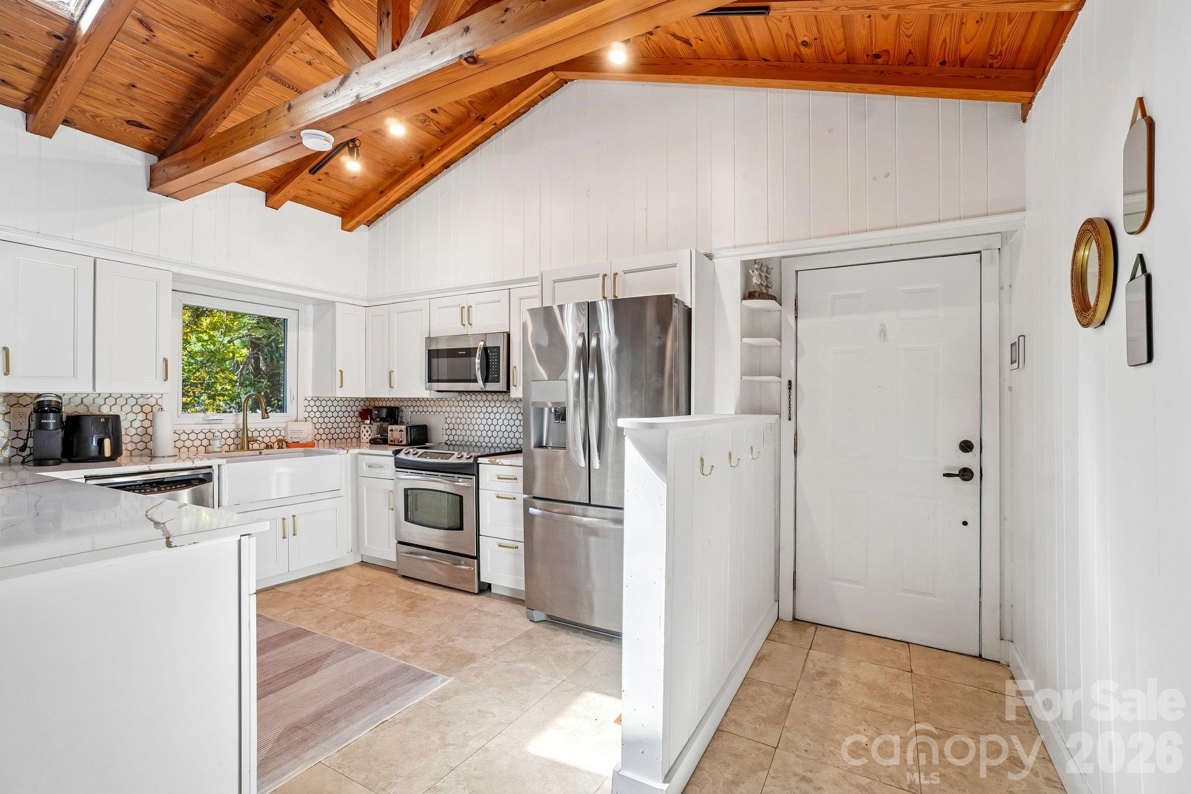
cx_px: 596
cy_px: 397
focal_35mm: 15
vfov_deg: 77.3
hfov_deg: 100.4
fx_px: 496
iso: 320
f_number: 8
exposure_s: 1/30
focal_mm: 10
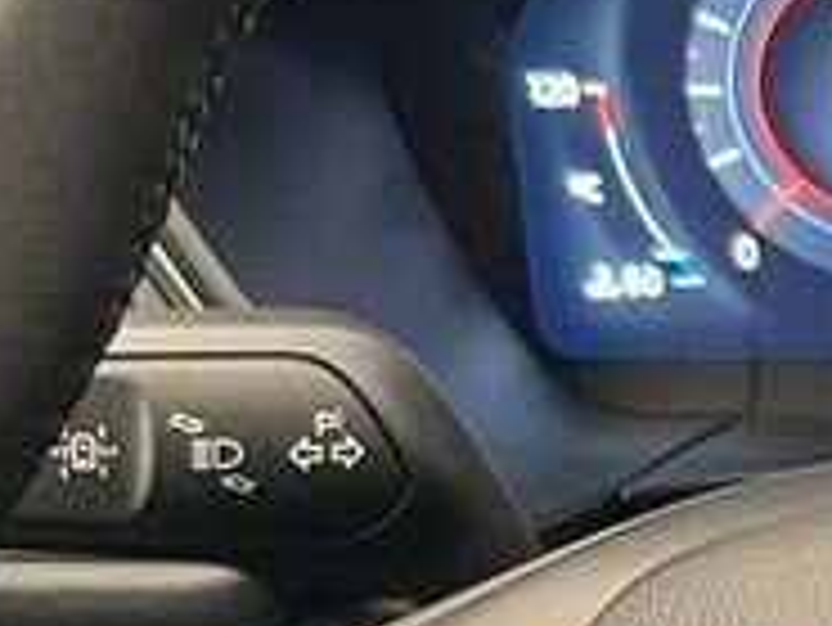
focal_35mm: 144
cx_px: 1462
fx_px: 3463
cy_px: 833
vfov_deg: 10.1
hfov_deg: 12.6
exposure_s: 1/46
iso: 500
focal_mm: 5.1
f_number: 1.6
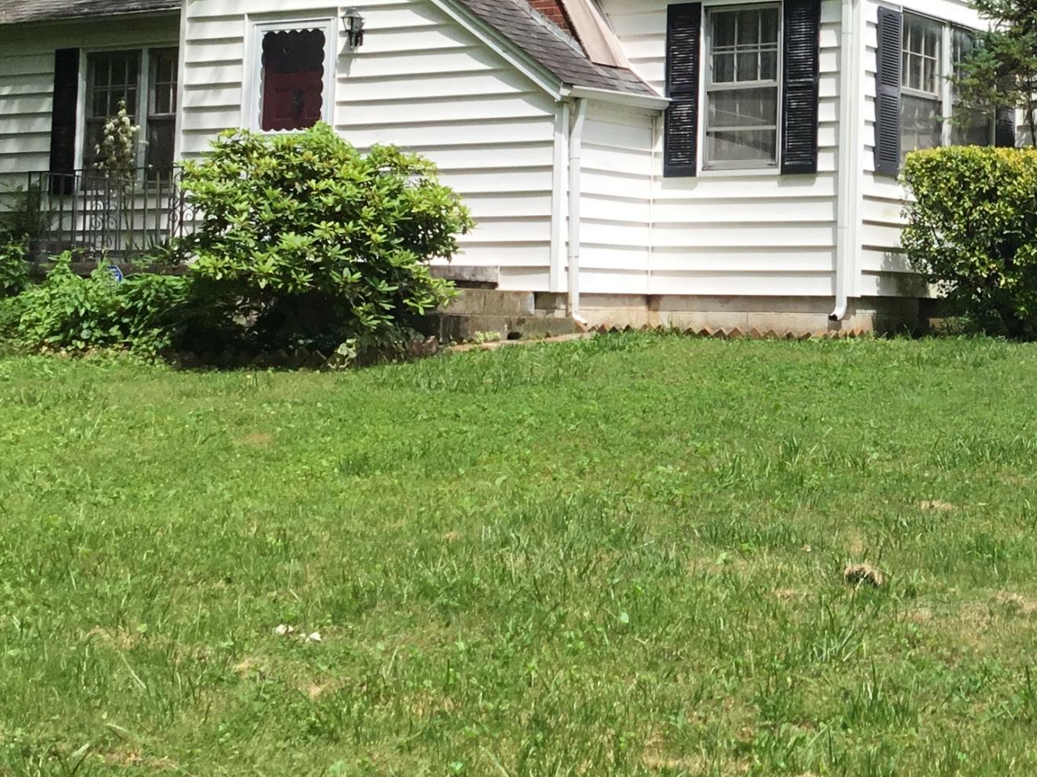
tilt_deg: +3.7
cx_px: 936
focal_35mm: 70
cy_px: 179
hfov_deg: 26.8
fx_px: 2096
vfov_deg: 20.8
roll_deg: -0.9
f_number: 2.4
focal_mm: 3.3
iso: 25
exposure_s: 1/1294
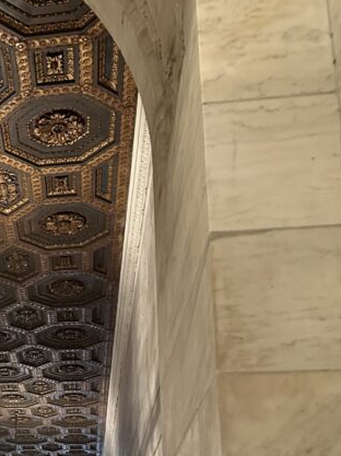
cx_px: -74
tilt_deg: +13.0
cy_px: 412
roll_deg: -1.8
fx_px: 776
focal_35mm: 59
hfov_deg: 22.7
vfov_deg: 31.2
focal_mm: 6.86
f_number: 1.78
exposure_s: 1/40
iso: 800
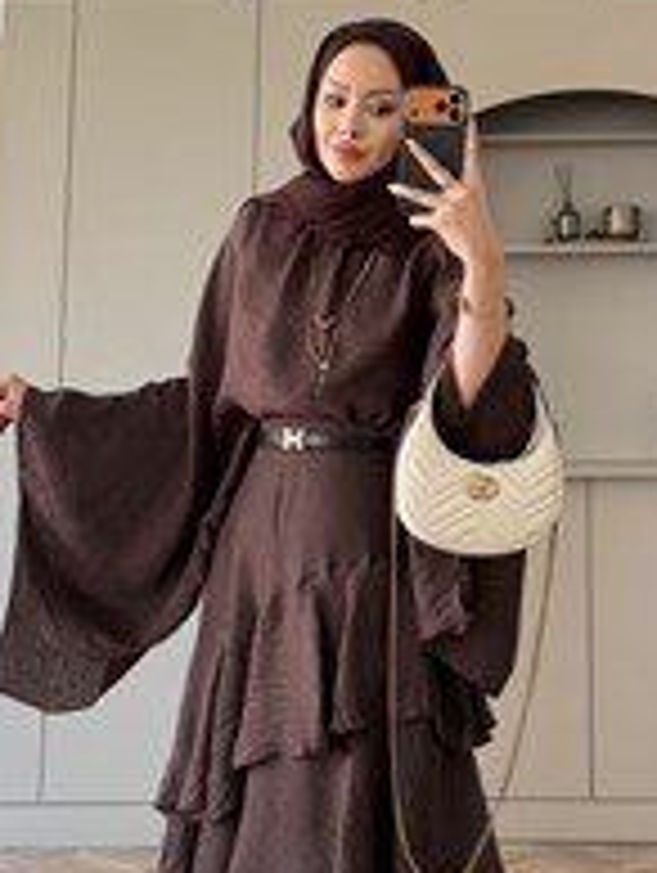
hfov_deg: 28.6
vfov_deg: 37.2
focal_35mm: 51
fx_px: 1288
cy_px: 547
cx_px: 374
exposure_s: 1/121
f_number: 1.78
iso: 160
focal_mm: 6.76
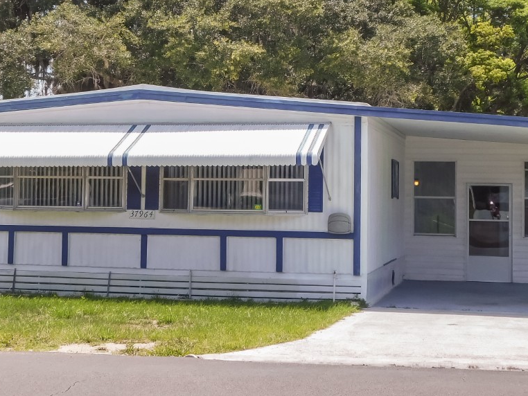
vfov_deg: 21.6
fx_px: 1038
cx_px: 256
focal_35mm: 68
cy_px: 147
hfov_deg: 28.6
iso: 125
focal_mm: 6.3
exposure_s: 1/800
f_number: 3.5
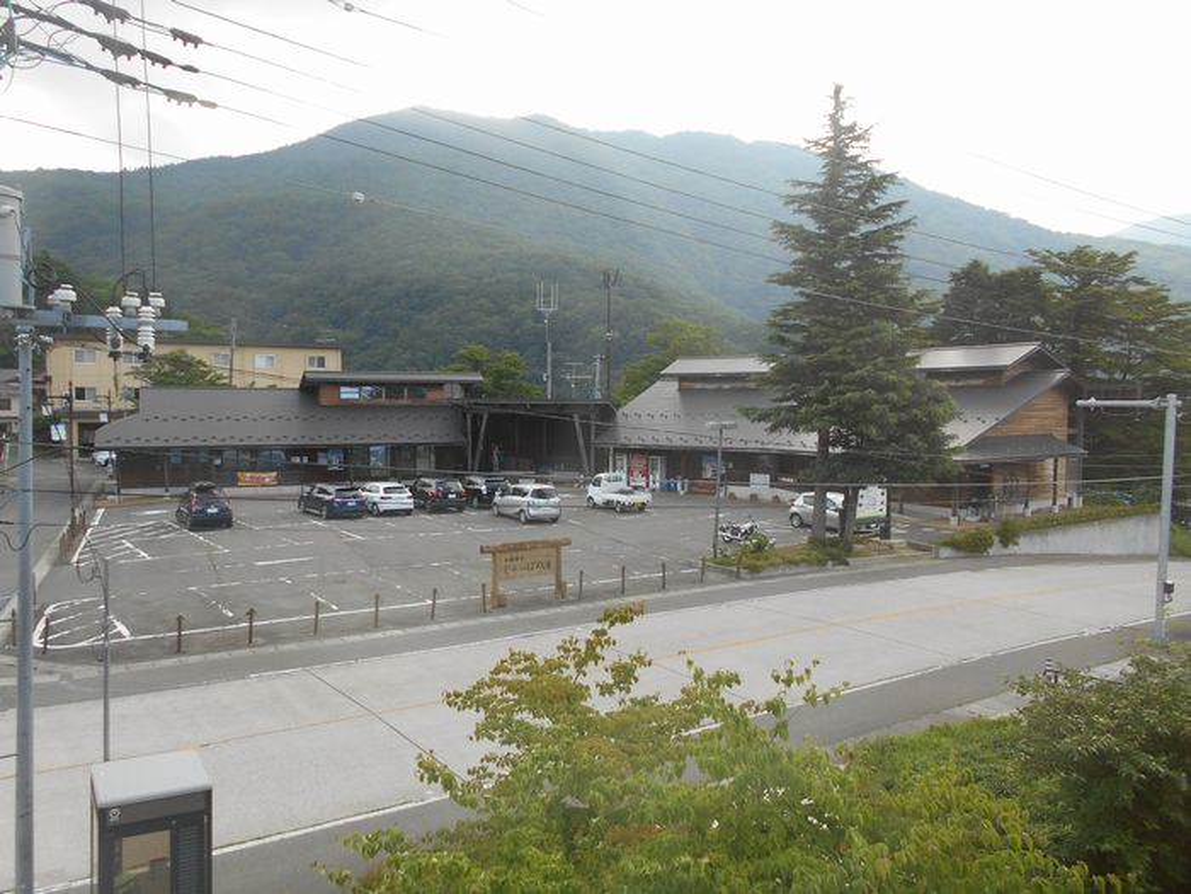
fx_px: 895
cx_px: 596
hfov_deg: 67.3
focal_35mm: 26
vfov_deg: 53.1
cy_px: 447
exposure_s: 1/250
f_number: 3.2
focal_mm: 4.6
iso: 125
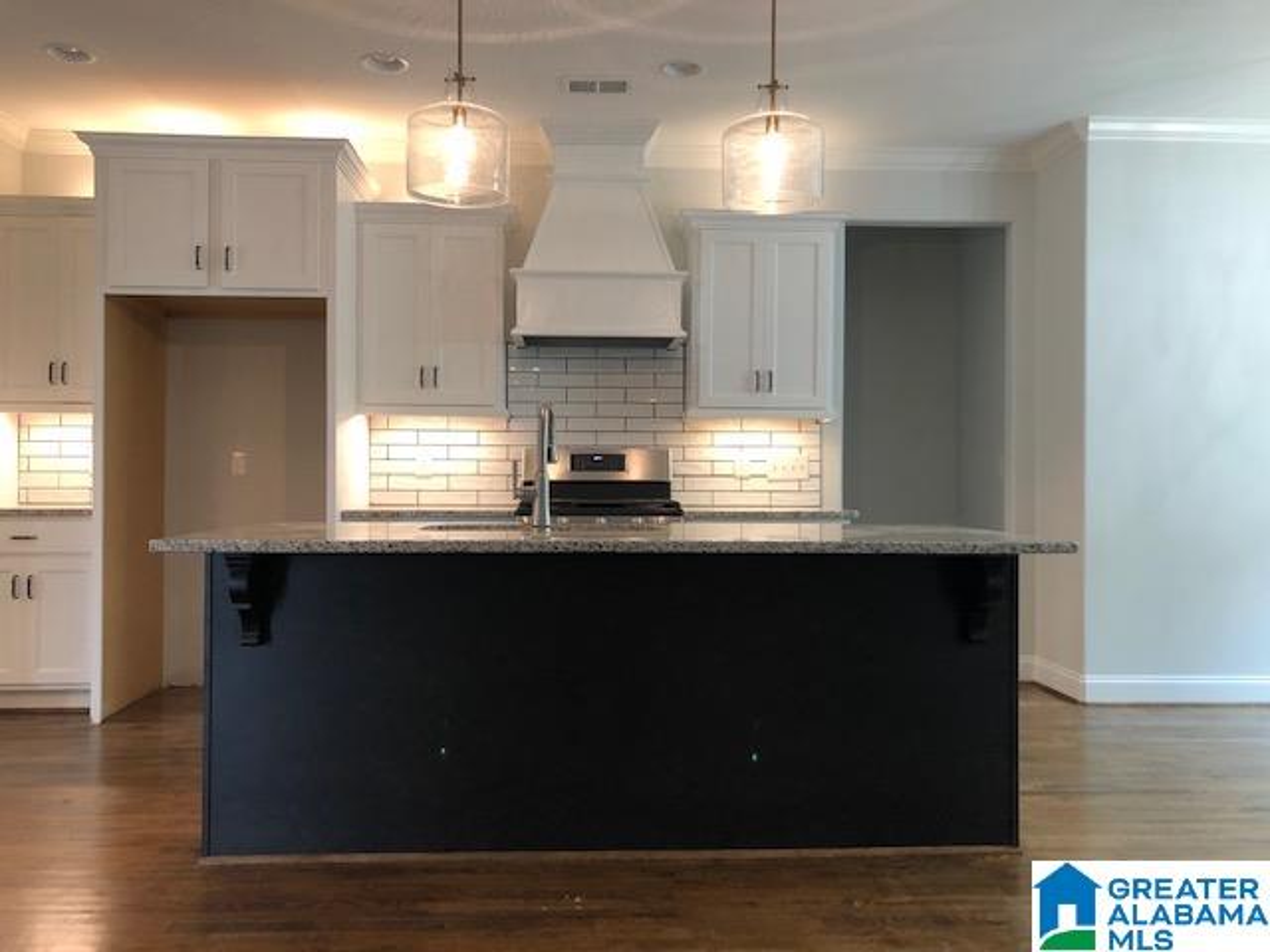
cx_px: 635
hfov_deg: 63.4
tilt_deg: +2.5
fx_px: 1027
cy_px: 476
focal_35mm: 28
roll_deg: +0.3
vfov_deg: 49.7
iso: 40
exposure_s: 1/30
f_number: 1.8
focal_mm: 3.99
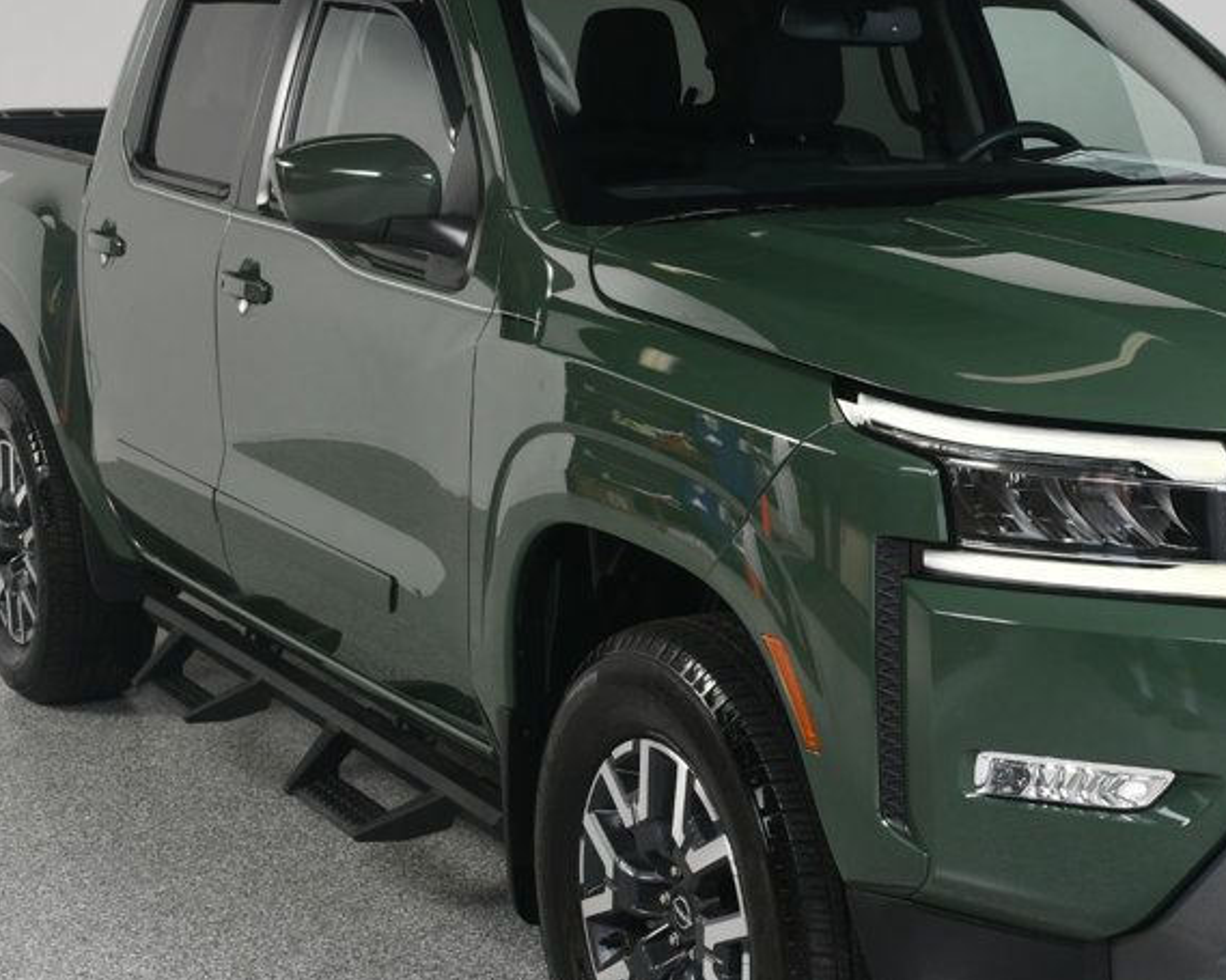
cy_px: 506
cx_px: 909
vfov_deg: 20.2
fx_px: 2757
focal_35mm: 76
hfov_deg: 24.8
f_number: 10
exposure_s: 1/160
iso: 100
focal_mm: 30
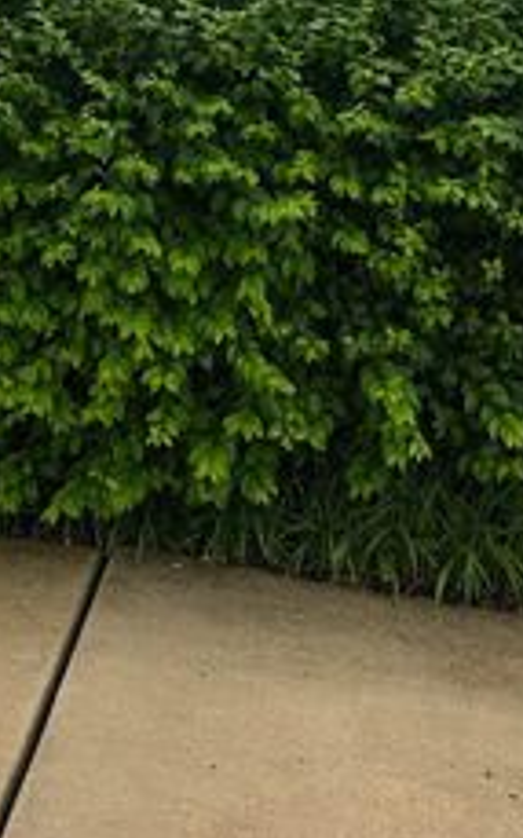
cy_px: -90
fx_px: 1689
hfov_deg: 17.5
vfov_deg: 25.7
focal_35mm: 74
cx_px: 165
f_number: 1.78
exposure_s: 1/1107
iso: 80
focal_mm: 6.86
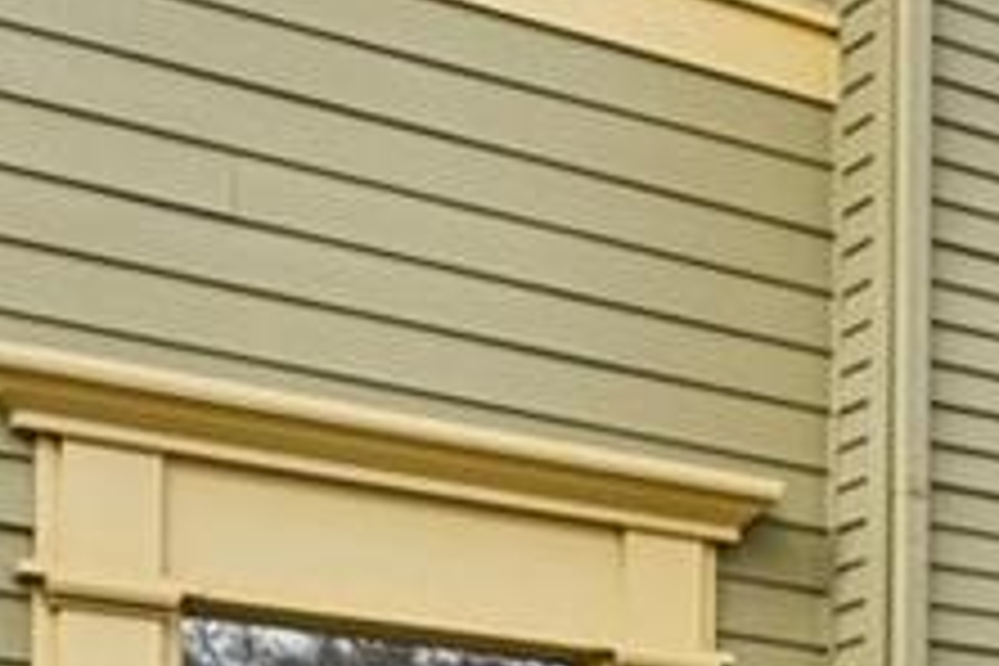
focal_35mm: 101
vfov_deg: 13.1
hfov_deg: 17.1
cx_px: 1724
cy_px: 878
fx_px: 2803
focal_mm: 14
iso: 64
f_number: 11
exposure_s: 1/20
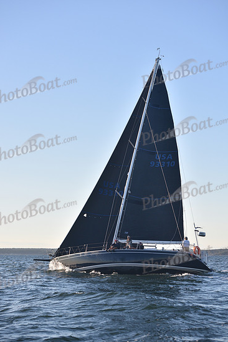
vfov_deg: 27.3
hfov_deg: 18.4
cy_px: 171
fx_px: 703
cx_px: 109
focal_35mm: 74
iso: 400
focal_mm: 70
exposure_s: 1/800
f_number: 4.5
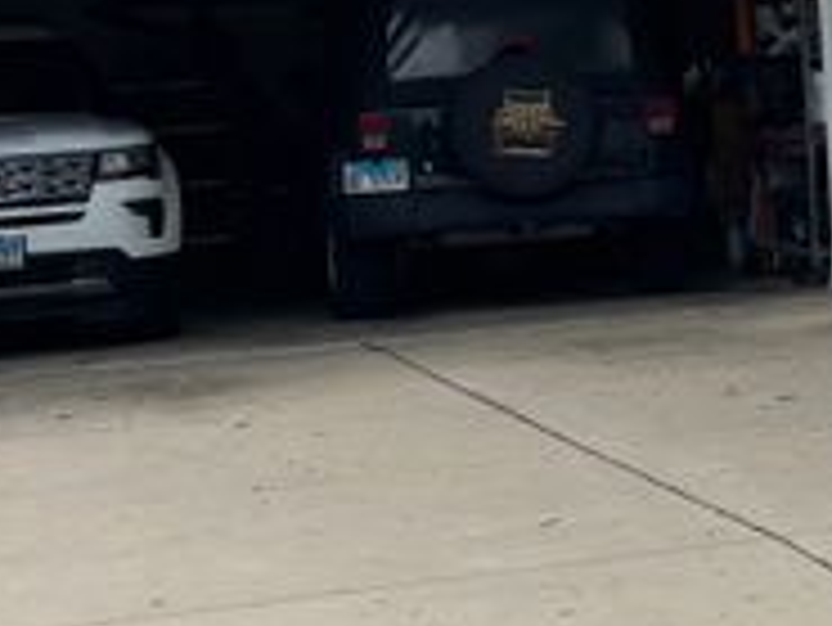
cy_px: 36
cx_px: 1835
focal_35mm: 144
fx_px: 3463
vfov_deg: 10.2
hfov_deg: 11.8
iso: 50
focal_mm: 5.96
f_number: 1.6
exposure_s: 1/1295
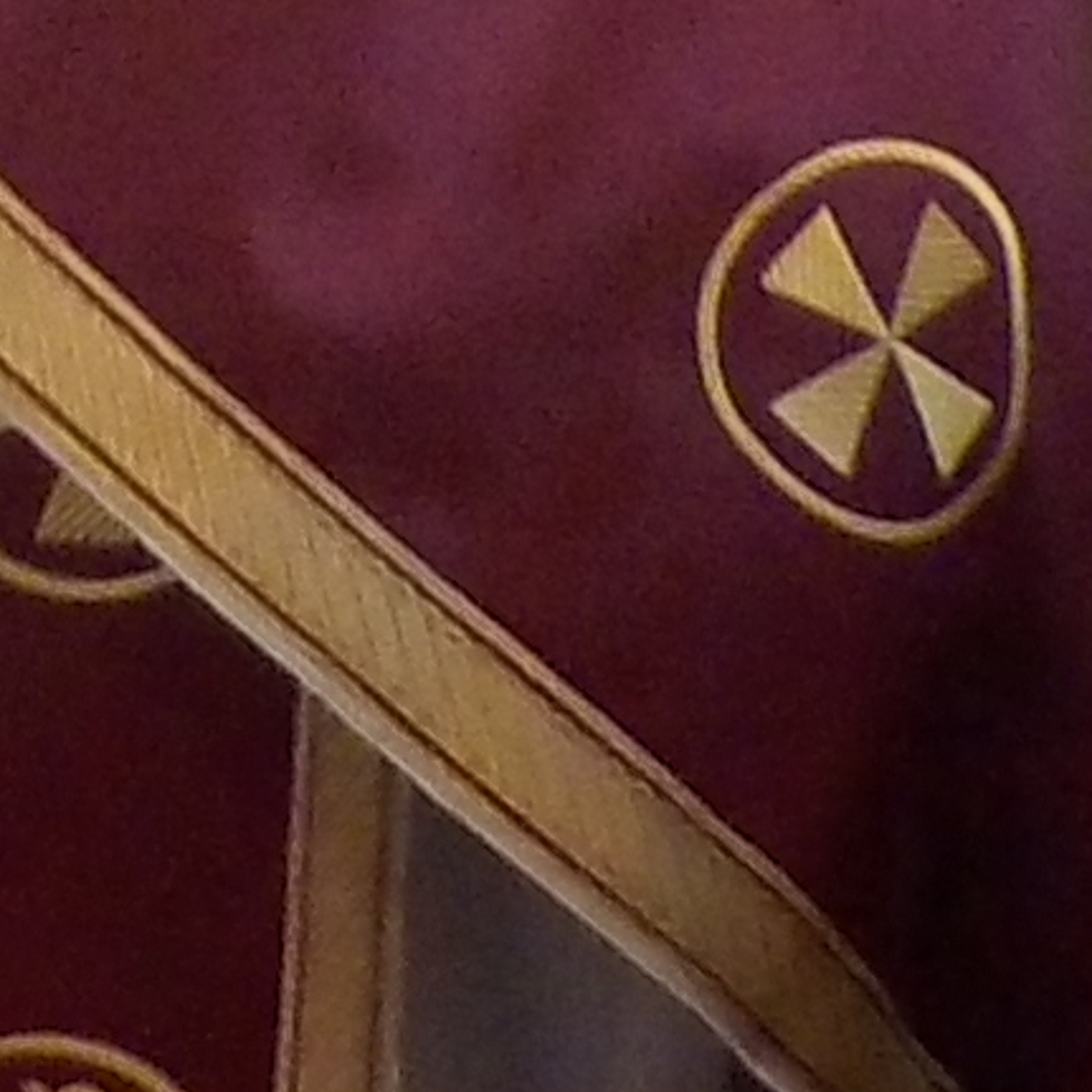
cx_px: -917
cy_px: -1019
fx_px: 9137
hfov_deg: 6.7
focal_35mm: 256
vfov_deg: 6.6
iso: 250
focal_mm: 4.1
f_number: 3.3
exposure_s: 1/30
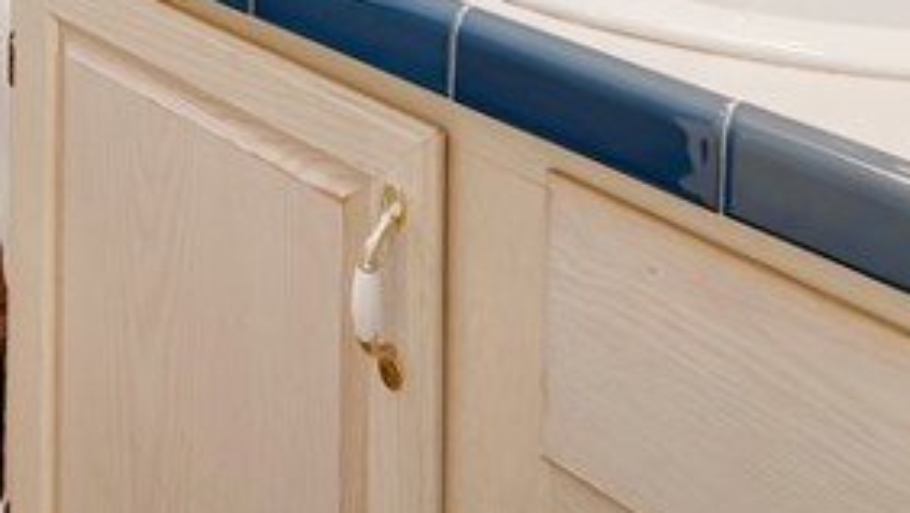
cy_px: -563
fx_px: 1376
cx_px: 74
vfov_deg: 15.8
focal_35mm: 57
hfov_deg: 34.4
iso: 100
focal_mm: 10
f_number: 5.6
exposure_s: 1/2.5
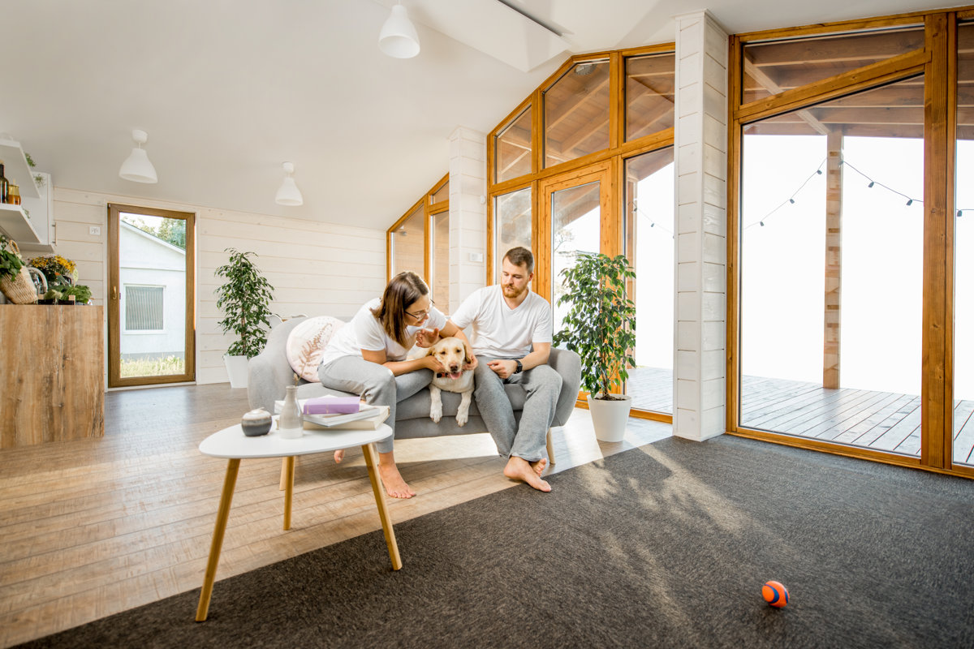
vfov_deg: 70.4
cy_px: 324
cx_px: 487
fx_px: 460
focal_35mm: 17
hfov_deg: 93.3
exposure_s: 1/160
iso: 500
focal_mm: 17
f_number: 2.8
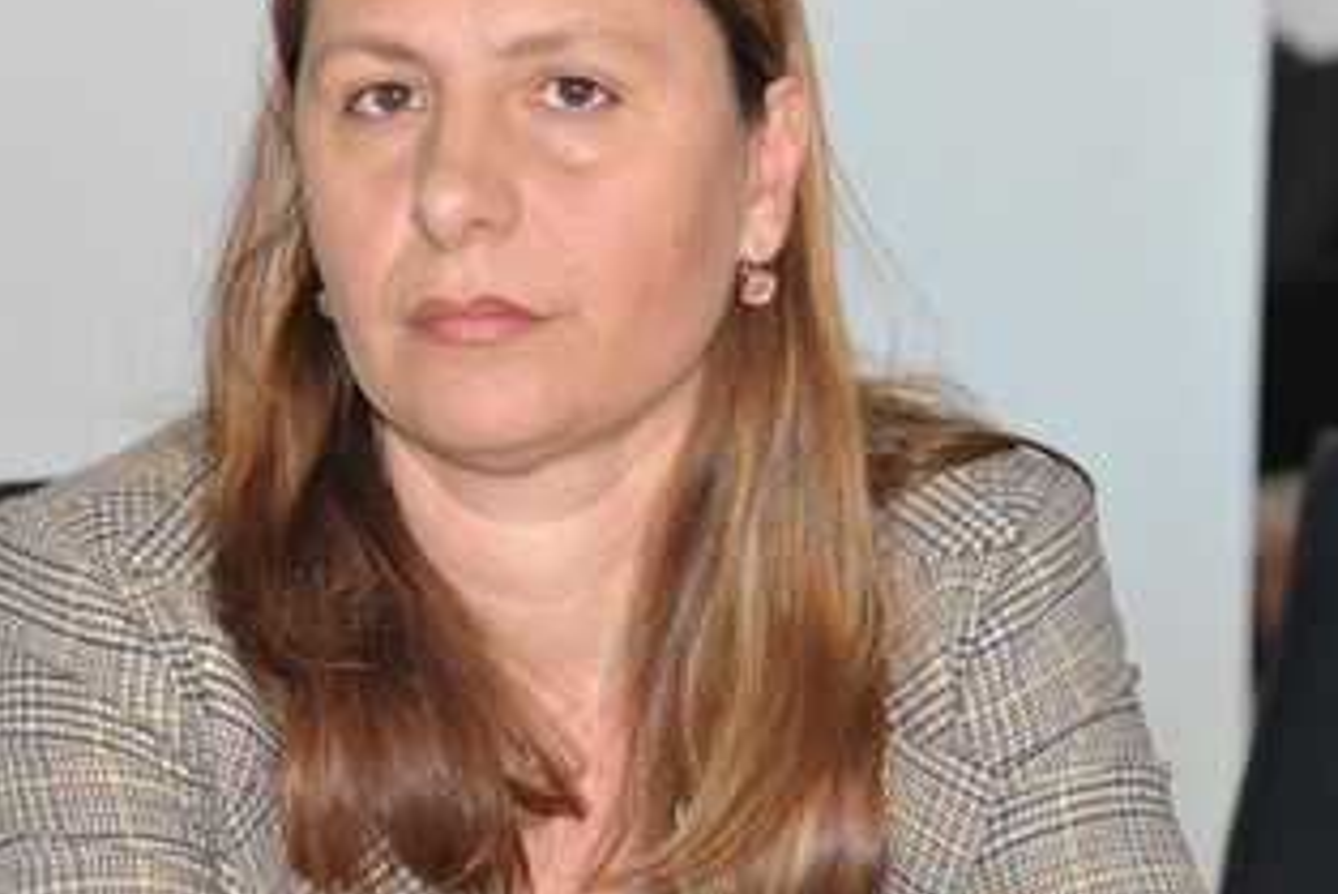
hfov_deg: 14.3
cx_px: 598
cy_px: 543
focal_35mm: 143
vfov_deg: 9.6
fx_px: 5317
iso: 500
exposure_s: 1/60
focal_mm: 70
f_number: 4.5
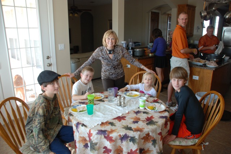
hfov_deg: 67.3
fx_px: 173
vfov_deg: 48.0
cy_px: 77
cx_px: 116
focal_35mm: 27
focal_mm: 18
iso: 200
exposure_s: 1/40
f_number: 3.5
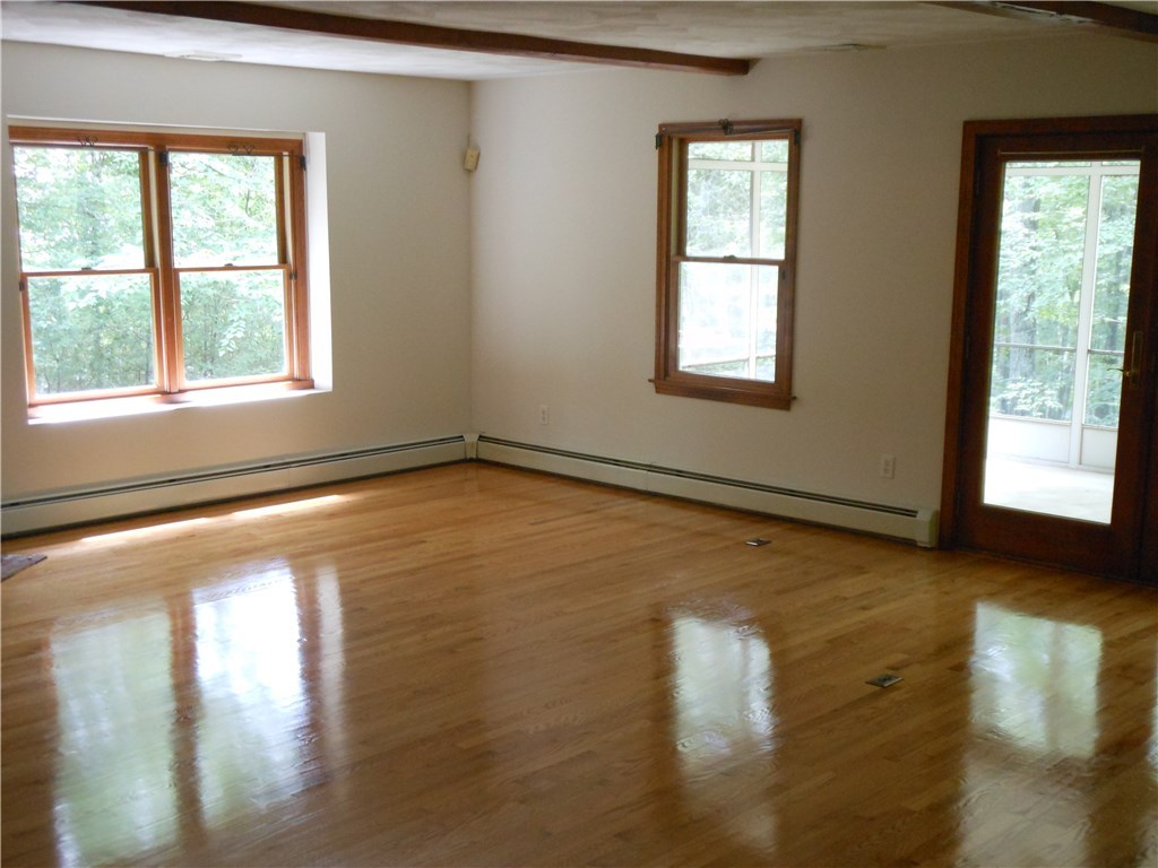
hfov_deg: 43.9
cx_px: 579
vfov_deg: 33.6
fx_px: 1438
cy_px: 434
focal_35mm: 43
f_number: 3.8
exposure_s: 1/25
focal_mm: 7.7
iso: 400
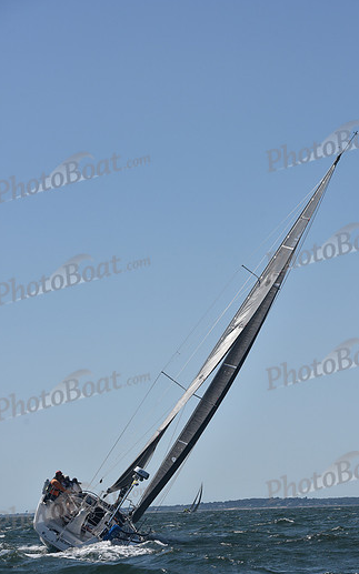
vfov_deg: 25.8
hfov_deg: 16.3
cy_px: 320
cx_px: 208
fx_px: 1253
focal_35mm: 80
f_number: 8
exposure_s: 1/1000
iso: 250
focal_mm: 70
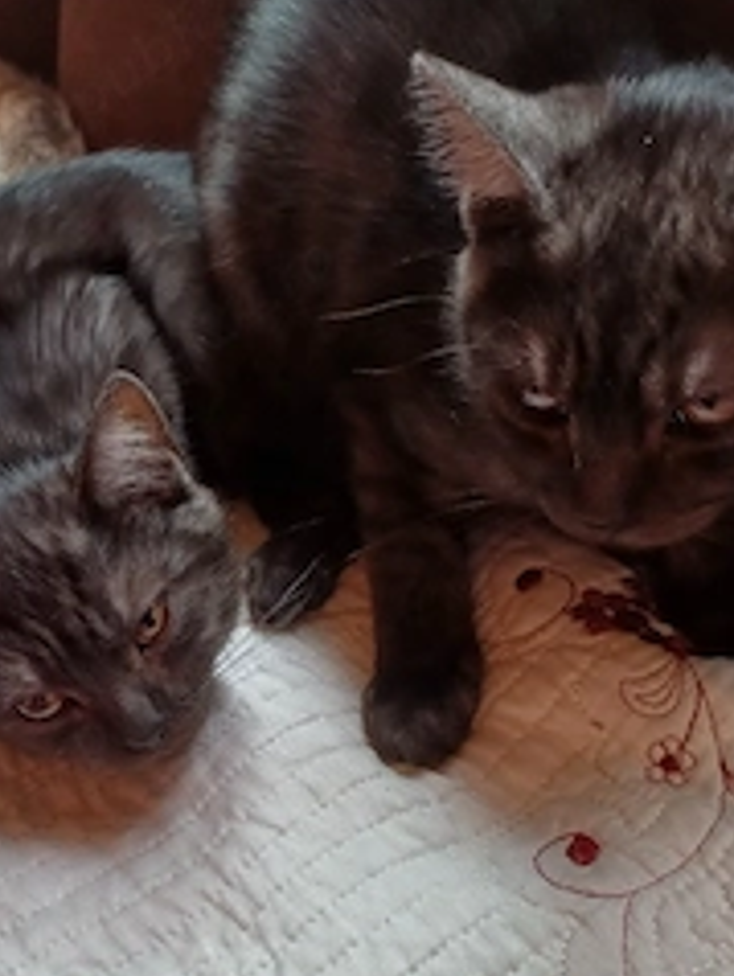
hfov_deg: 34.3
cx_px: 283
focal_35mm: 42
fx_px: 1185
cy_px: 709
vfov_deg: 43.6
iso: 64
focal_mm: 4.65
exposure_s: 1/50
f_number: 1.8
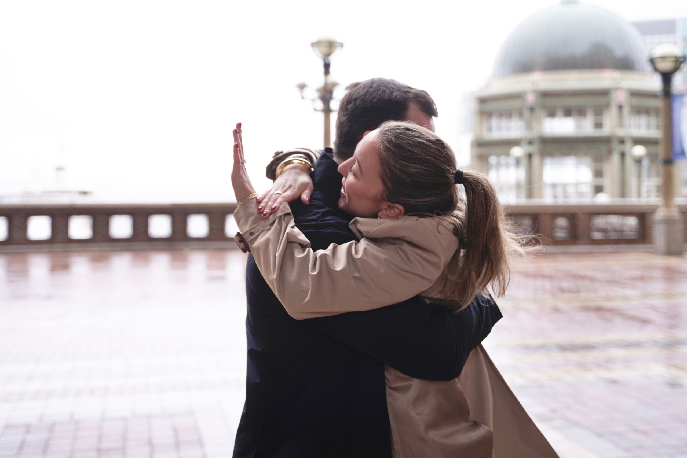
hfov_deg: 45.4
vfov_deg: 31.2
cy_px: 229
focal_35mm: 43
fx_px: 821
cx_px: 344
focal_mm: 43
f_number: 2.8
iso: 250
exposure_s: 1/125
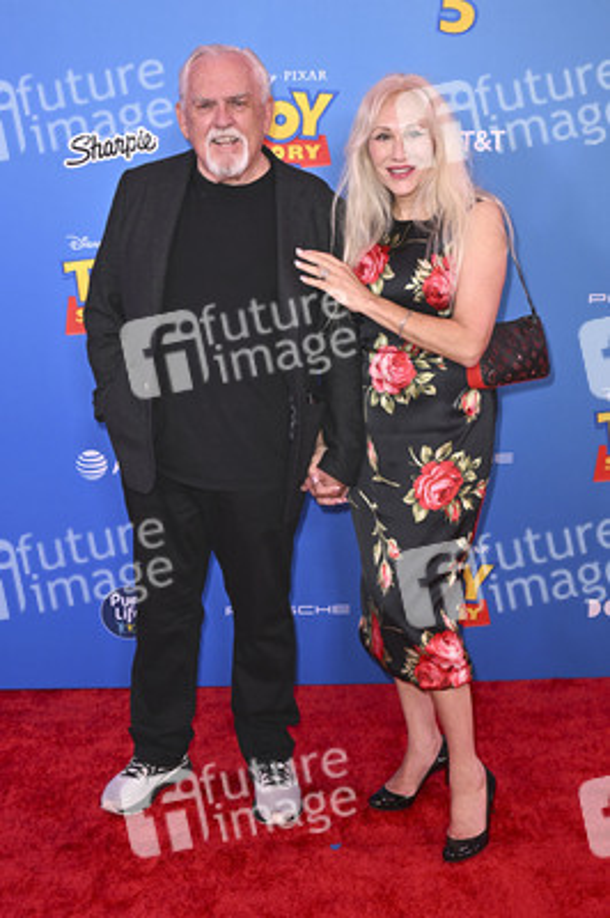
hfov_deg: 28.6
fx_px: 1197
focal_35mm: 47
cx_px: 305
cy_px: 459
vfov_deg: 41.9
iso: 1250
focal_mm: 47
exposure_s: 1/250
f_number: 6.3
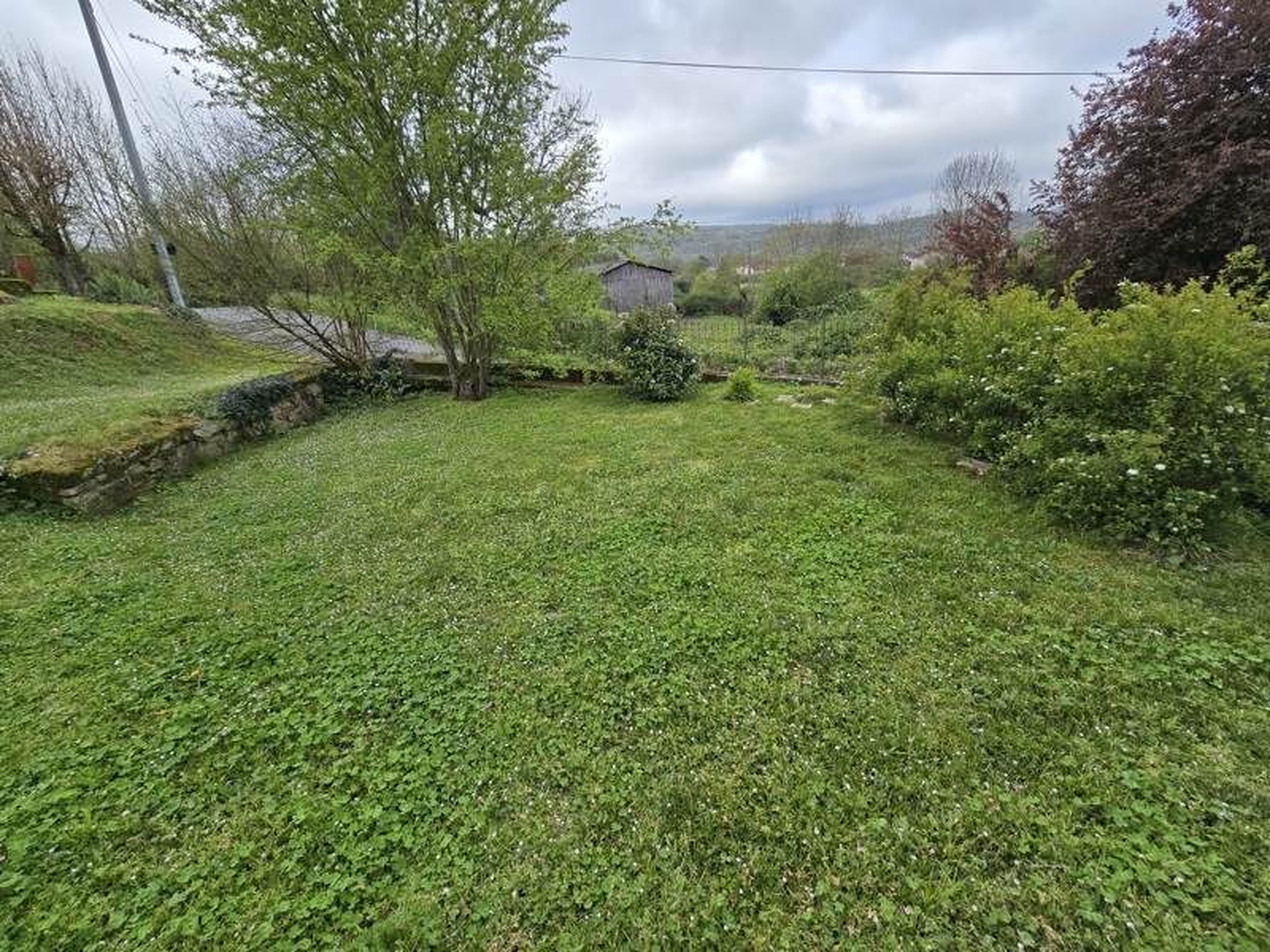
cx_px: 635
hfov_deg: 106.2
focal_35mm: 13
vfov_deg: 89.9
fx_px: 477
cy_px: 476
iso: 50
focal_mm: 2.2
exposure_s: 1/895
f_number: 2.2
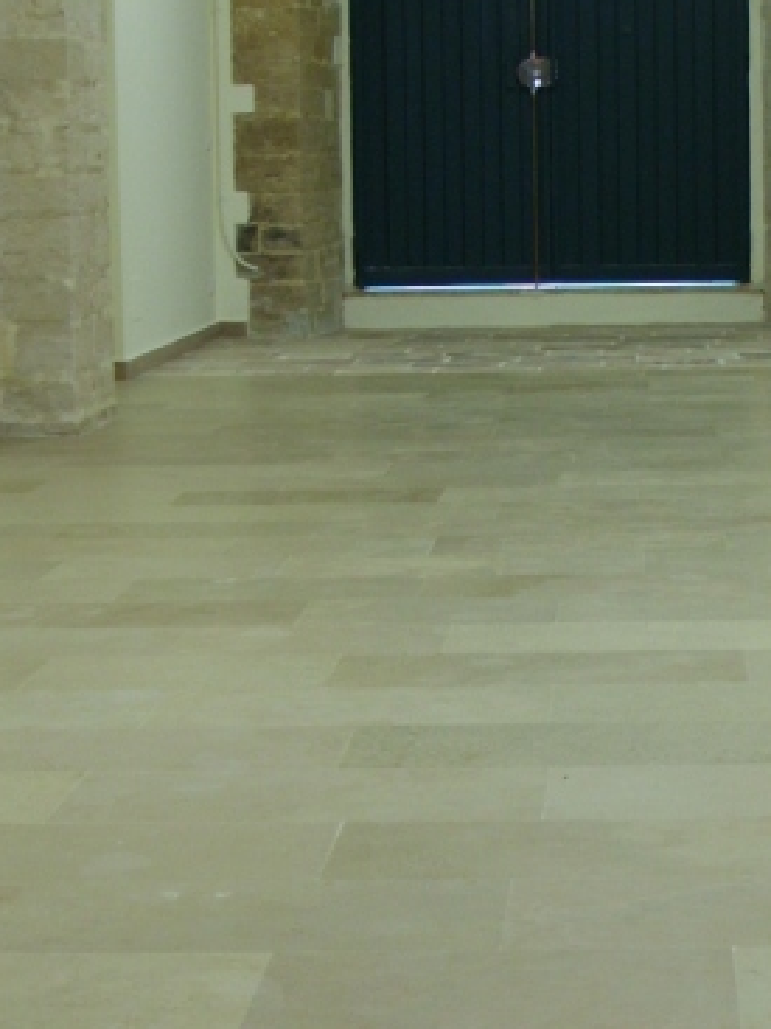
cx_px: 645
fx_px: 3150
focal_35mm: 106
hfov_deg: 13.9
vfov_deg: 18.5
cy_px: 575
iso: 100
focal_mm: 7.8
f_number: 2.8
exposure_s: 1/30
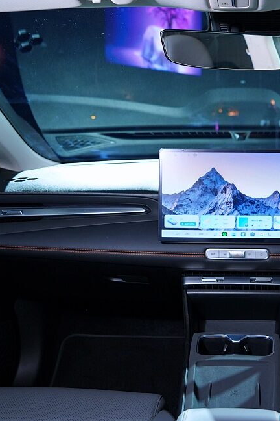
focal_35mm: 37
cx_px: 237
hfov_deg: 34.5
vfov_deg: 51.9
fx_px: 432
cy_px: 208
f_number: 4
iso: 640
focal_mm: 24
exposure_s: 1/200
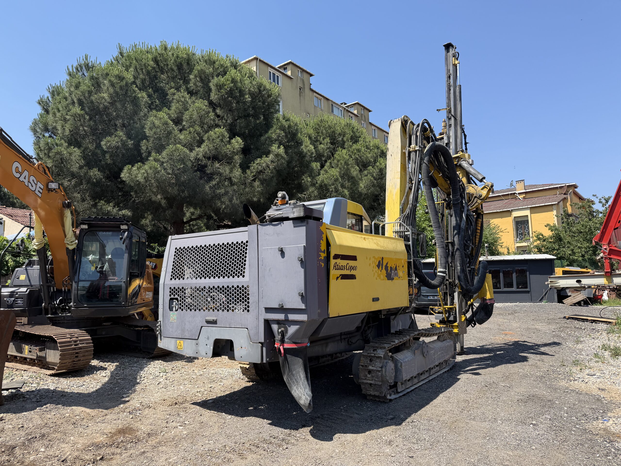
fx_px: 431
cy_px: 233
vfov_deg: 56.8
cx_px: 310
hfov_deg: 71.6
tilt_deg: +7.1
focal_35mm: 24
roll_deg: +1.1
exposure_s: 1/2611
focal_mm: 6.76
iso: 80
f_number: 1.78
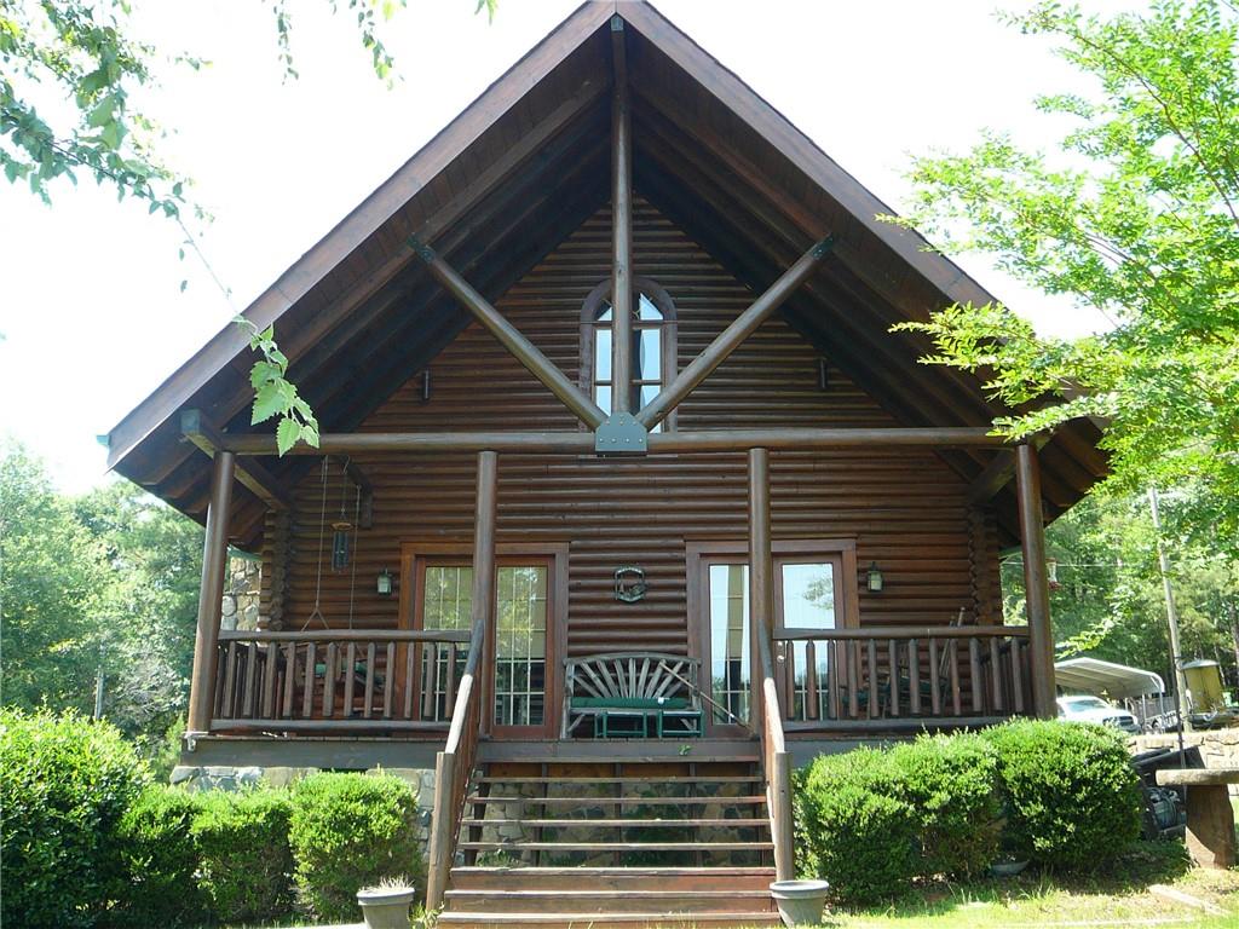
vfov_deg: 40.7
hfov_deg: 52.6
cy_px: 464
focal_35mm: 35
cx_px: 620
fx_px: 1253
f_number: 2.8
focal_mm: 5.2
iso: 80
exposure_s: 1/125
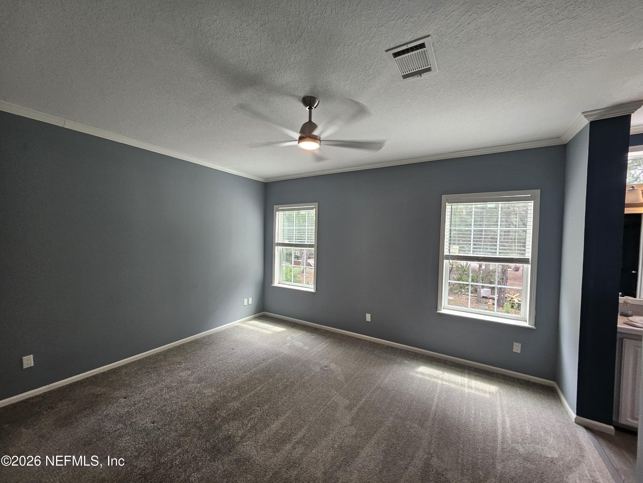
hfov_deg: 106.2
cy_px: 242
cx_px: 322
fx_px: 241
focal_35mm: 13
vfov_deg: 89.9
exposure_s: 1/60
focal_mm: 1.74
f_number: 2.2
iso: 80
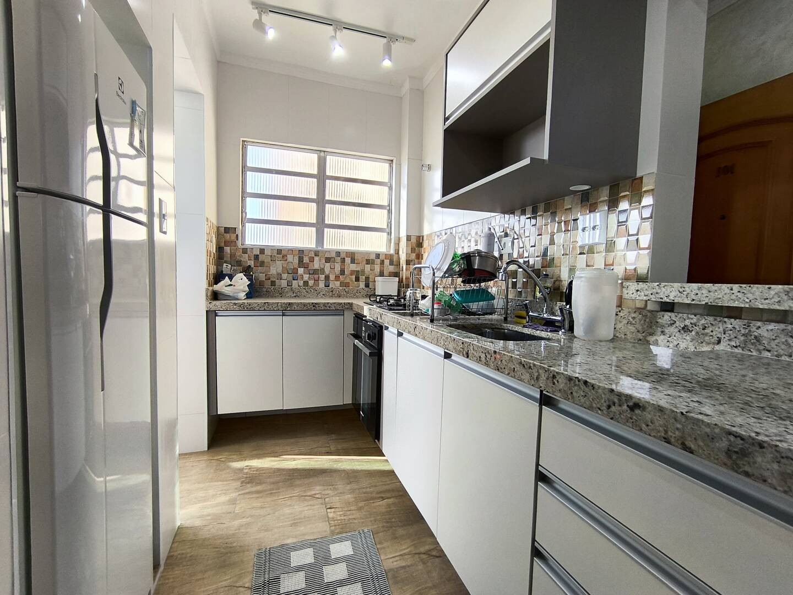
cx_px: 396
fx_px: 367
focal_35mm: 16
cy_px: 298
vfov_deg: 78.1
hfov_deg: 94.5
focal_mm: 1.65
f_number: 2.2
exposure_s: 1/216
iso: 50
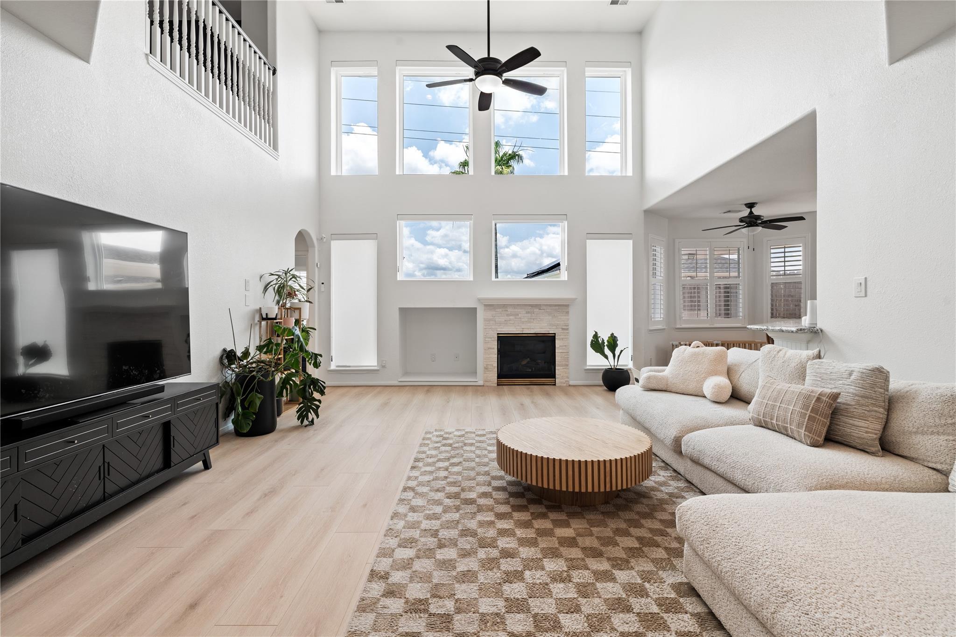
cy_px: 318
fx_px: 425
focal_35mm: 16
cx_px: 478
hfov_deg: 96.7
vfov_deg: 73.7
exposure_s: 1/4
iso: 200
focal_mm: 16
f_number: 9
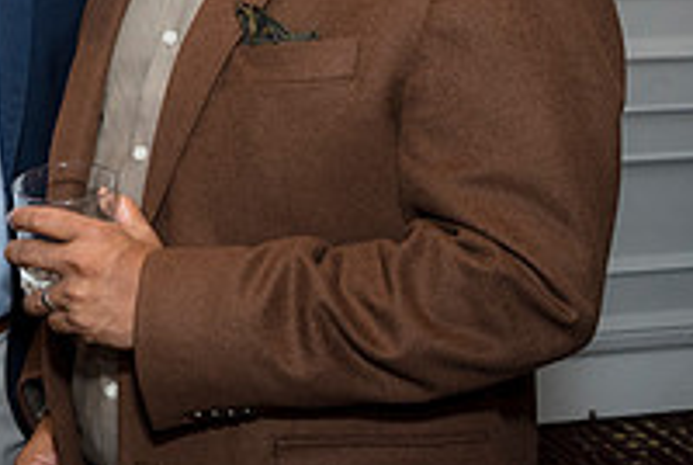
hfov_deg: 22.4
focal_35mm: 84
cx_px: -118
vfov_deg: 15.9
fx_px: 1619
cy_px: -33
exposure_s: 1/125
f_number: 5.6
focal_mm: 29
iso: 800
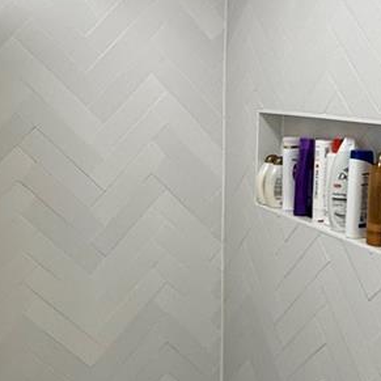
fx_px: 635
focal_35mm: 51
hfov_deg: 33.4
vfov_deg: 33.4
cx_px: 182
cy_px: 186
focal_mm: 2.22
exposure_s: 1/120
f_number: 2.2
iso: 64
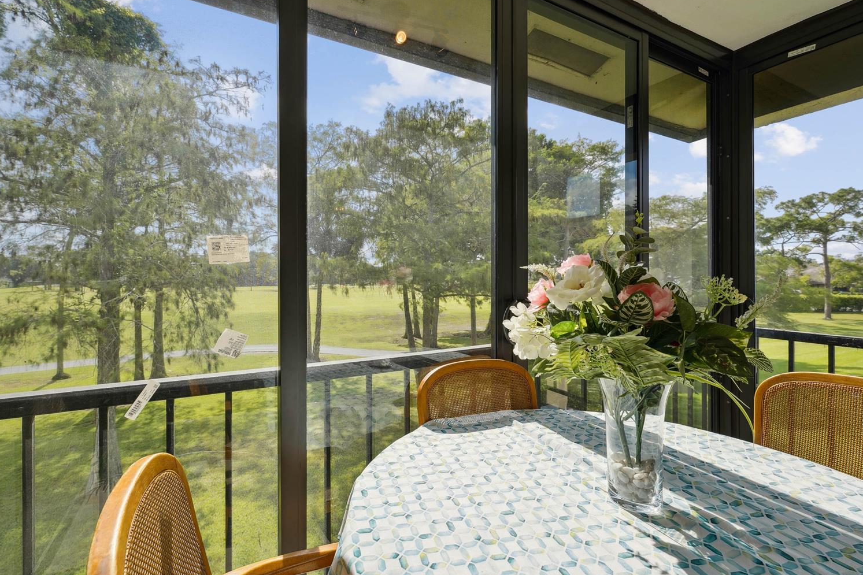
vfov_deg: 77.2
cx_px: 412
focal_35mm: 15
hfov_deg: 100.3
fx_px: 360
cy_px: 272
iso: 250
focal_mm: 14
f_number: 8
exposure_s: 1/125
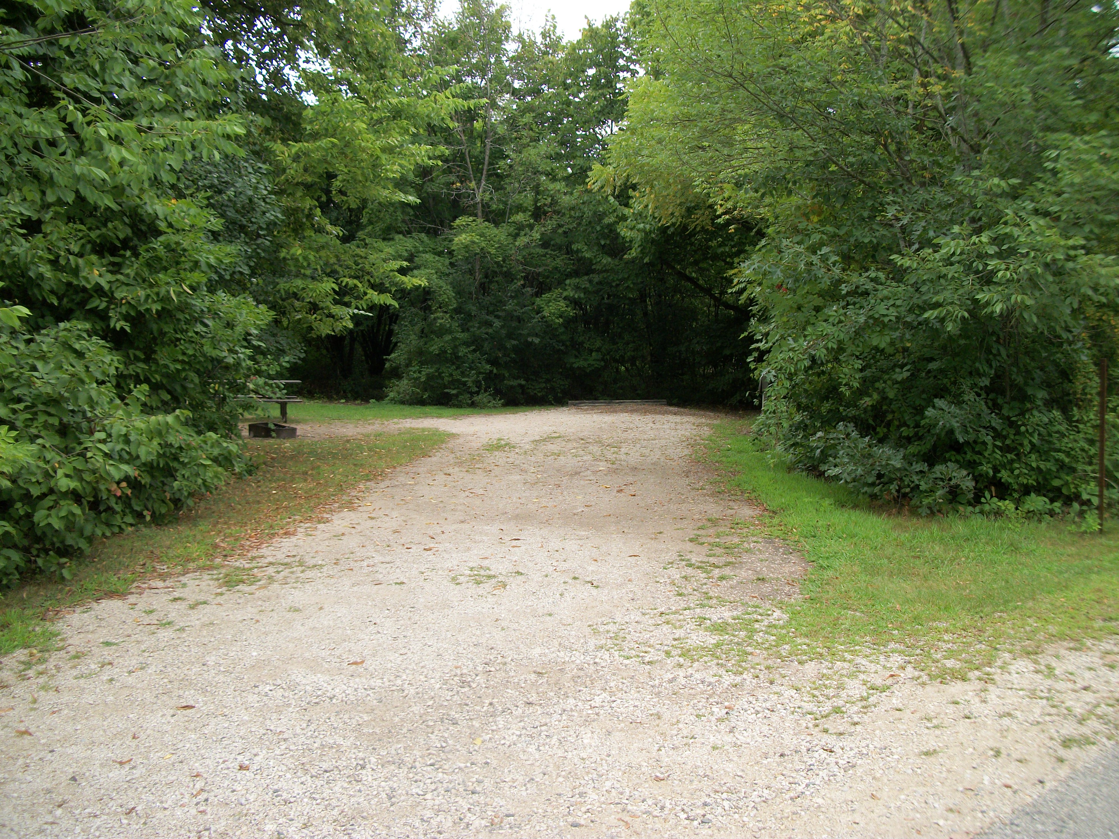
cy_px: 420
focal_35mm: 32
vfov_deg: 44.2
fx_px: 1034
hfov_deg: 56.8
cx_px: 560
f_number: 2.9
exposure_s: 1/250
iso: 80
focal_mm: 5.7
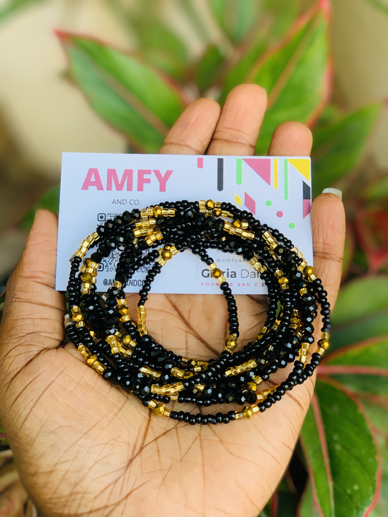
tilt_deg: -43.5
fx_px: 777
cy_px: 258
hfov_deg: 28.0
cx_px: 194
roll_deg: -1.5
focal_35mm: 52
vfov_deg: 36.8
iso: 125
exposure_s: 1/100
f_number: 2.4
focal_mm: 6
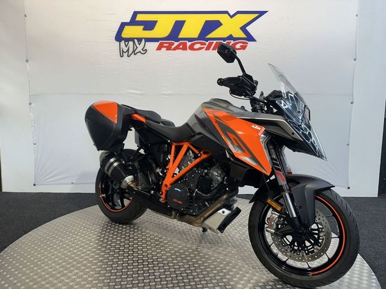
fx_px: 268
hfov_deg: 71.6
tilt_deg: -6.4
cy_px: 144
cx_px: 193
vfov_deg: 56.8
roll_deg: -2.8
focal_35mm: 24
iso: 64
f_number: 1.78
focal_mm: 6.86
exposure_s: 1/100
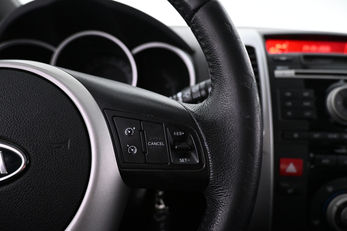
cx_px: 174
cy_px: 116
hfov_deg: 73.7
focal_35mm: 24
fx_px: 231
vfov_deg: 53.1
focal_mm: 16
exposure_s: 1/80
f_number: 3.5
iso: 4000
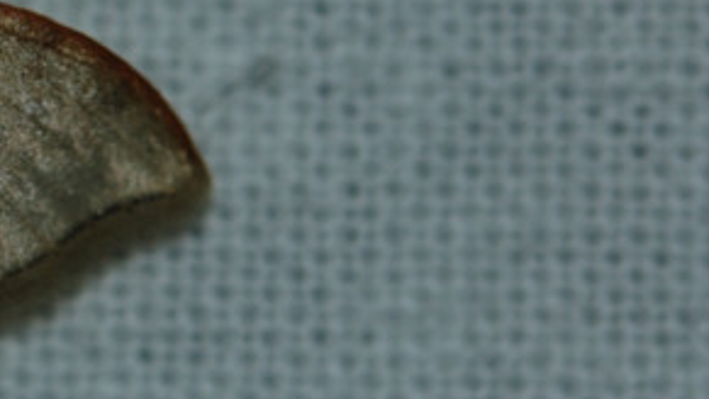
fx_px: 10246
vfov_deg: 2.2
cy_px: 66
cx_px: -446
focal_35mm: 545
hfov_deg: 3.9
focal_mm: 105
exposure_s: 1/250
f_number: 8
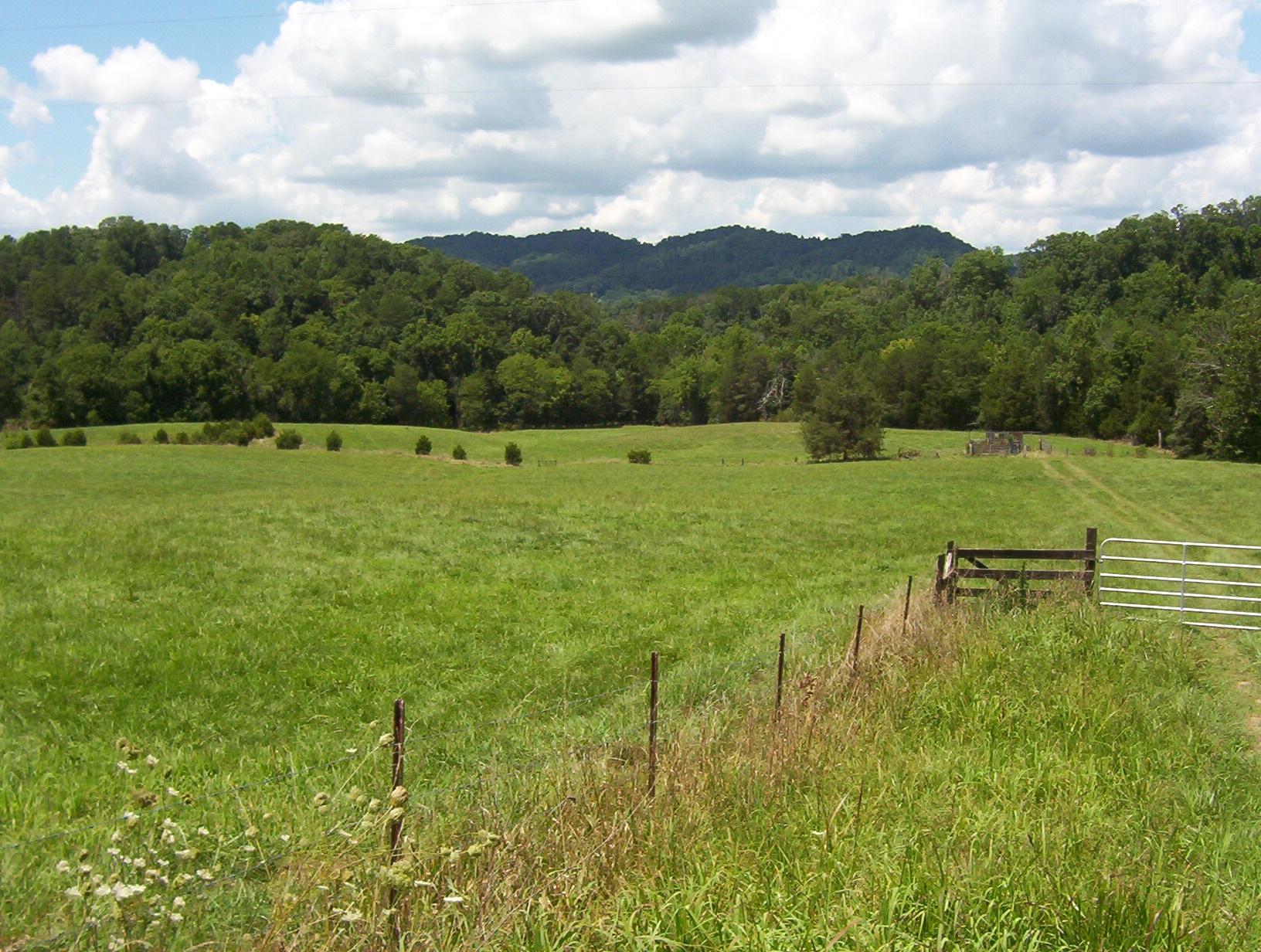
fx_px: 1315
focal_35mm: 36
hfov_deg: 51.2
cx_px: 630
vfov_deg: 39.8
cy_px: 476
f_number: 5.24
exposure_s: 1/574
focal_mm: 5.54
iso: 100
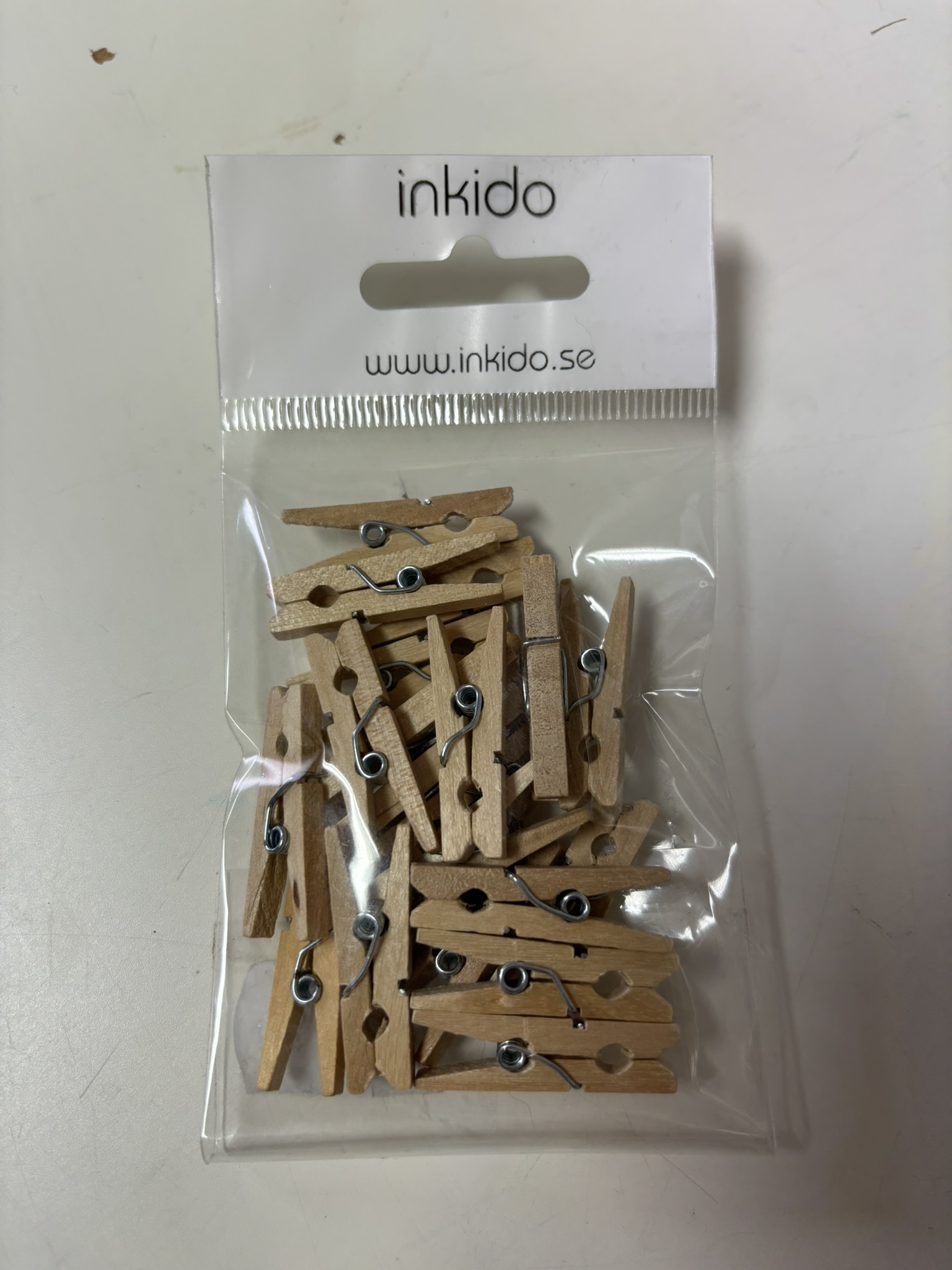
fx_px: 953
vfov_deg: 67.3
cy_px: 635
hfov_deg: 53.1
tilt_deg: -75.6
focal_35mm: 26
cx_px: 476
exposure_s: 1/50
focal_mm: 5.96
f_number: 1.6
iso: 80
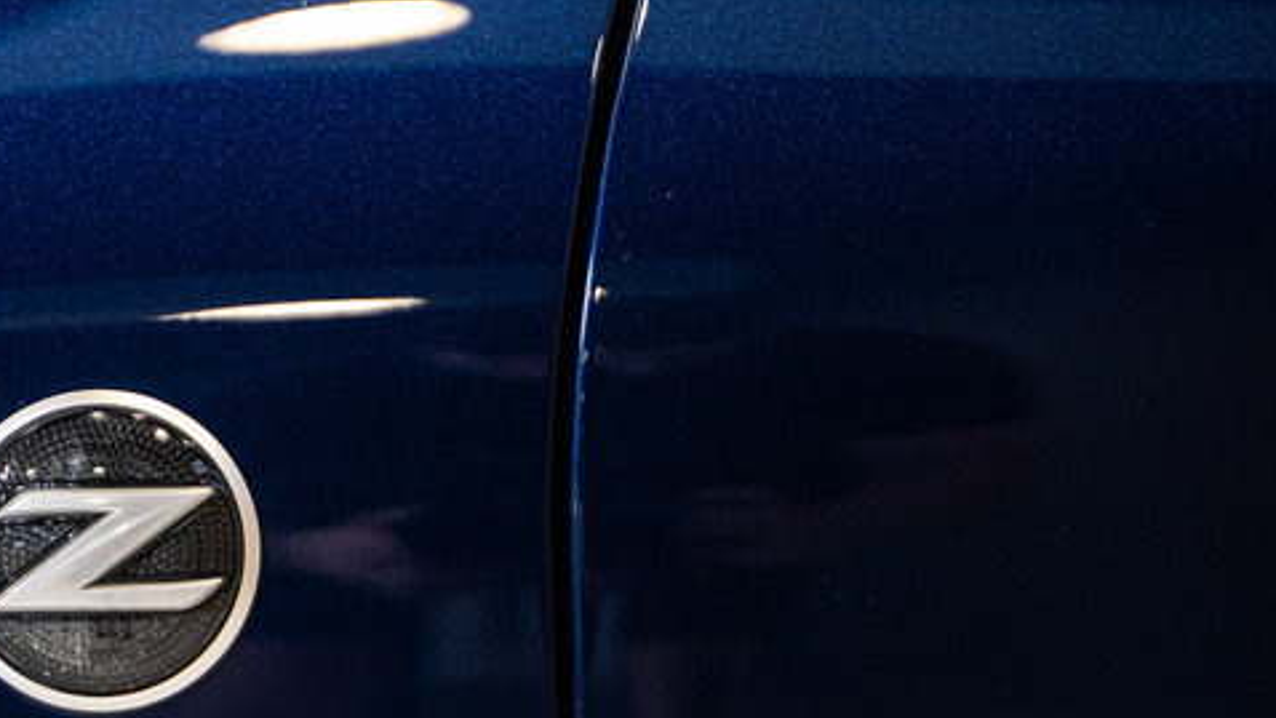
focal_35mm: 168
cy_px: 561
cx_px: 135
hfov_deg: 12.7
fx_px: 5685
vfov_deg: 7.2
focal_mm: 75
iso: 640
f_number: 2.8
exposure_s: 1/160
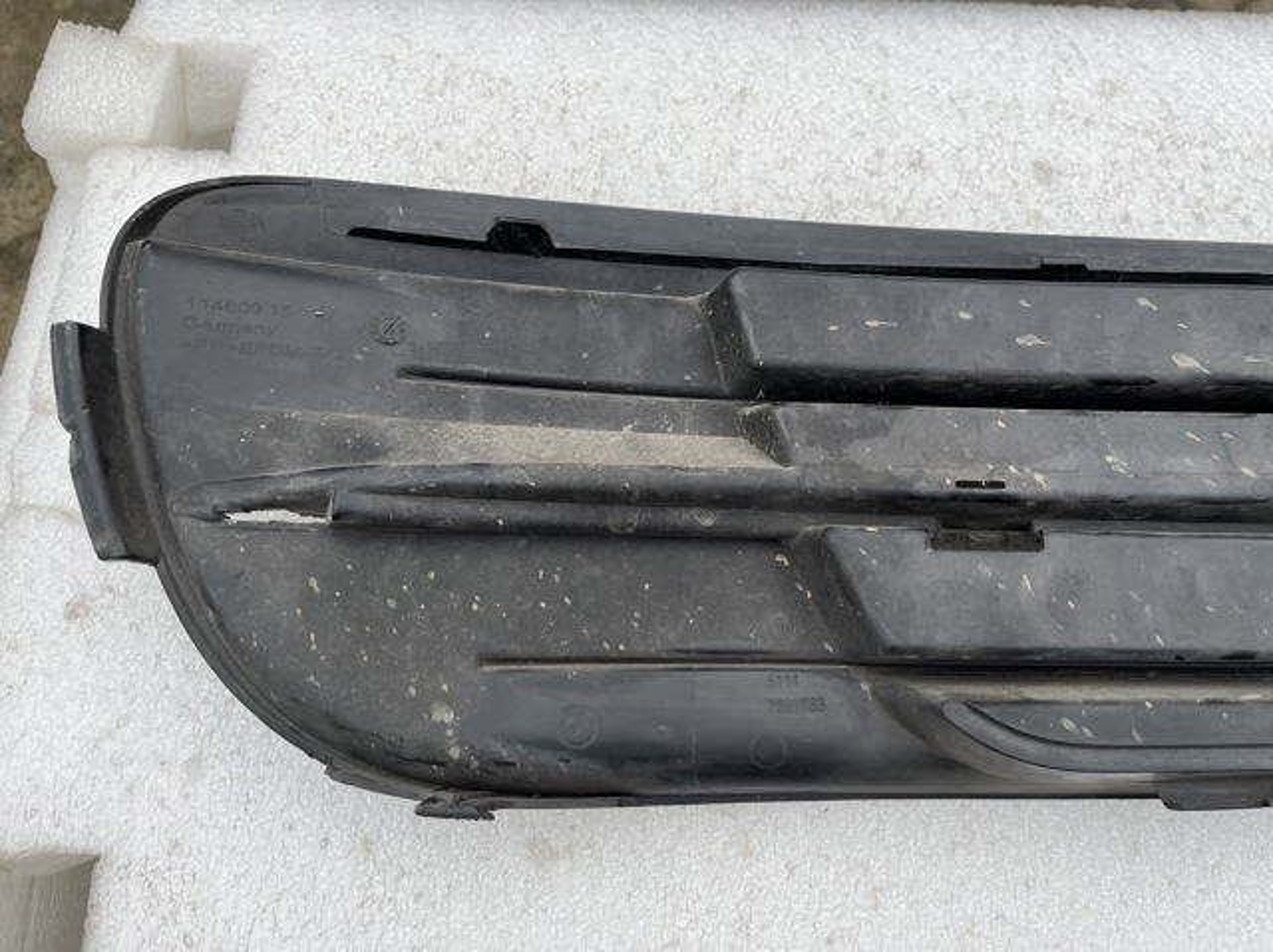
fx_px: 955
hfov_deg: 67.3
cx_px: 636
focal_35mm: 26
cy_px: 476
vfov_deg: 53.0
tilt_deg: -63.8
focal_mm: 5.1
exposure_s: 1/122
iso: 50
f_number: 1.6
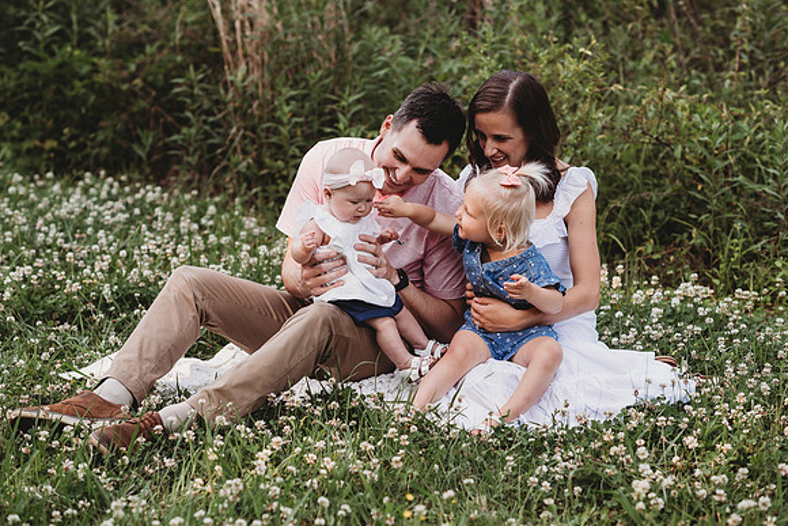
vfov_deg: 16.1
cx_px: 394
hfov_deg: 23.9
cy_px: 263
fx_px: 1861
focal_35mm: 85
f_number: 2.8
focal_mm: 85
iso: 100
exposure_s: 1/200
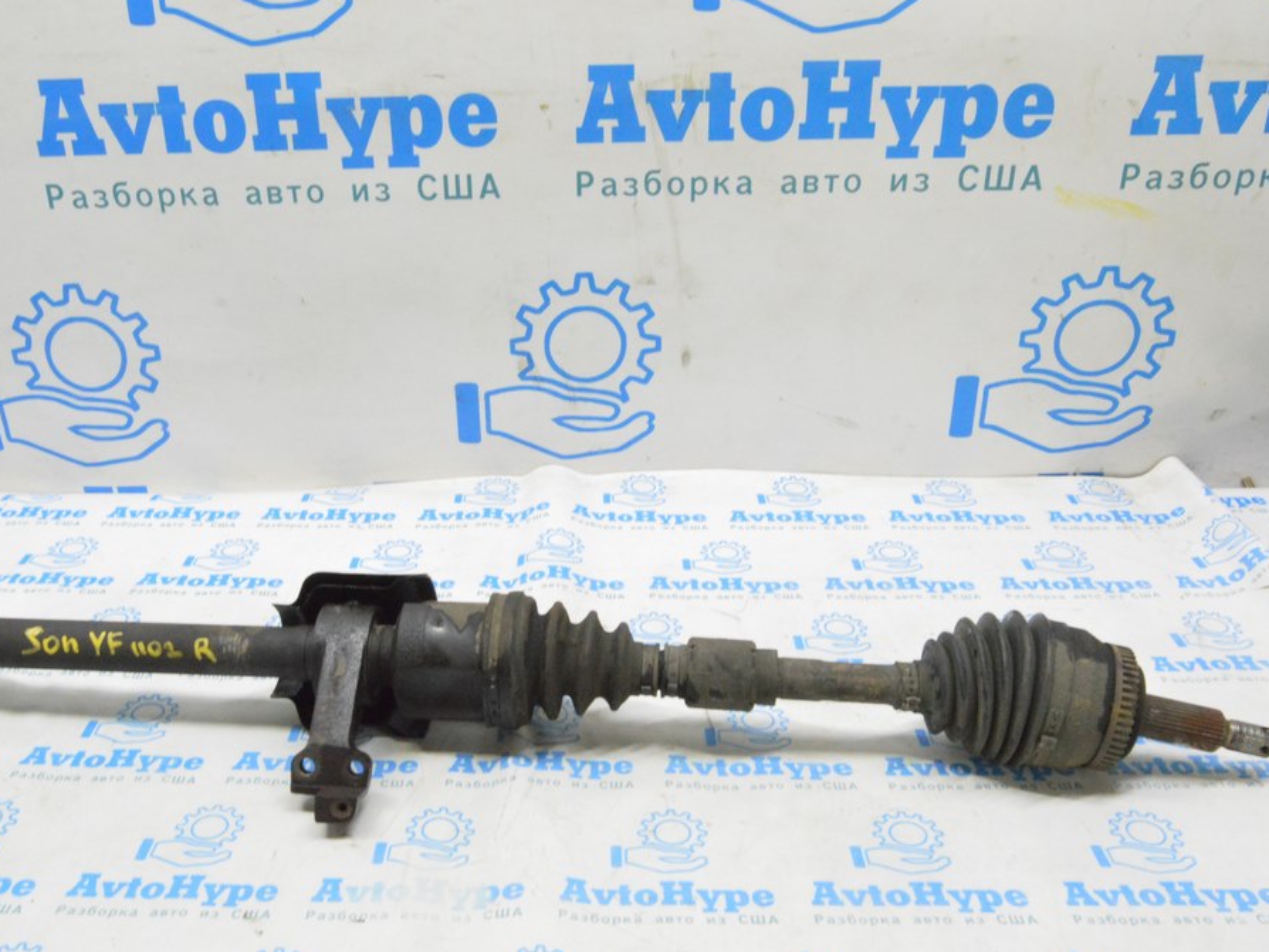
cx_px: 551
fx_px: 1210
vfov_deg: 43.0
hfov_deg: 55.2
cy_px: 479
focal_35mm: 33
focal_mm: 20
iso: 6400
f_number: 20
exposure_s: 1/15
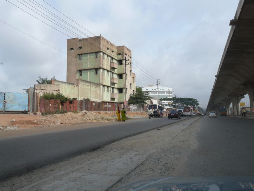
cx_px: 127
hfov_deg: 63.4
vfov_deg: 49.7
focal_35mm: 28
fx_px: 205
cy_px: 96
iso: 100
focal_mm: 4.6
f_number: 5.6
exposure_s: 1/320
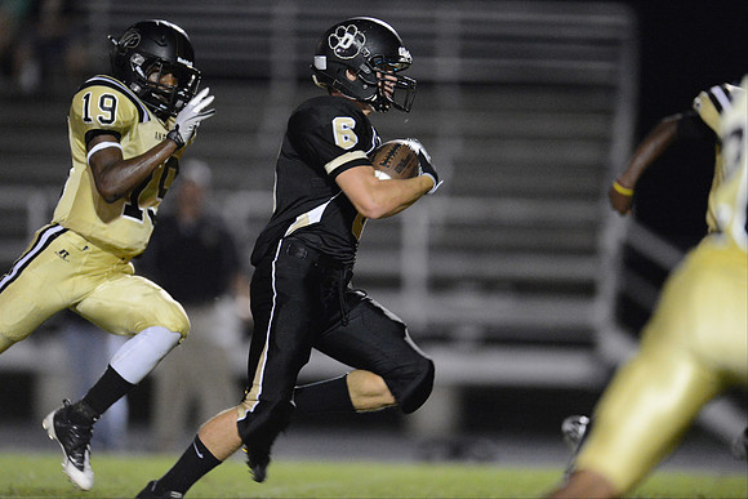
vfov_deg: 3.4
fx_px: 8313
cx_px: 374
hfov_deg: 5.2
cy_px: 250
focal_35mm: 400
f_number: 2.8
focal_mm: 400
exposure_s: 1/640
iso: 12800
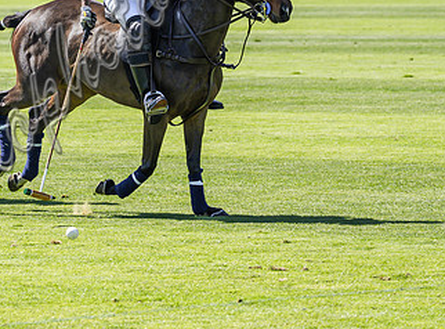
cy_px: 18
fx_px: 5819
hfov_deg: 4.4
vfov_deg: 3.2
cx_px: -40
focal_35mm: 455
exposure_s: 1/1000
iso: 320
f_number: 4.8
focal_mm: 160
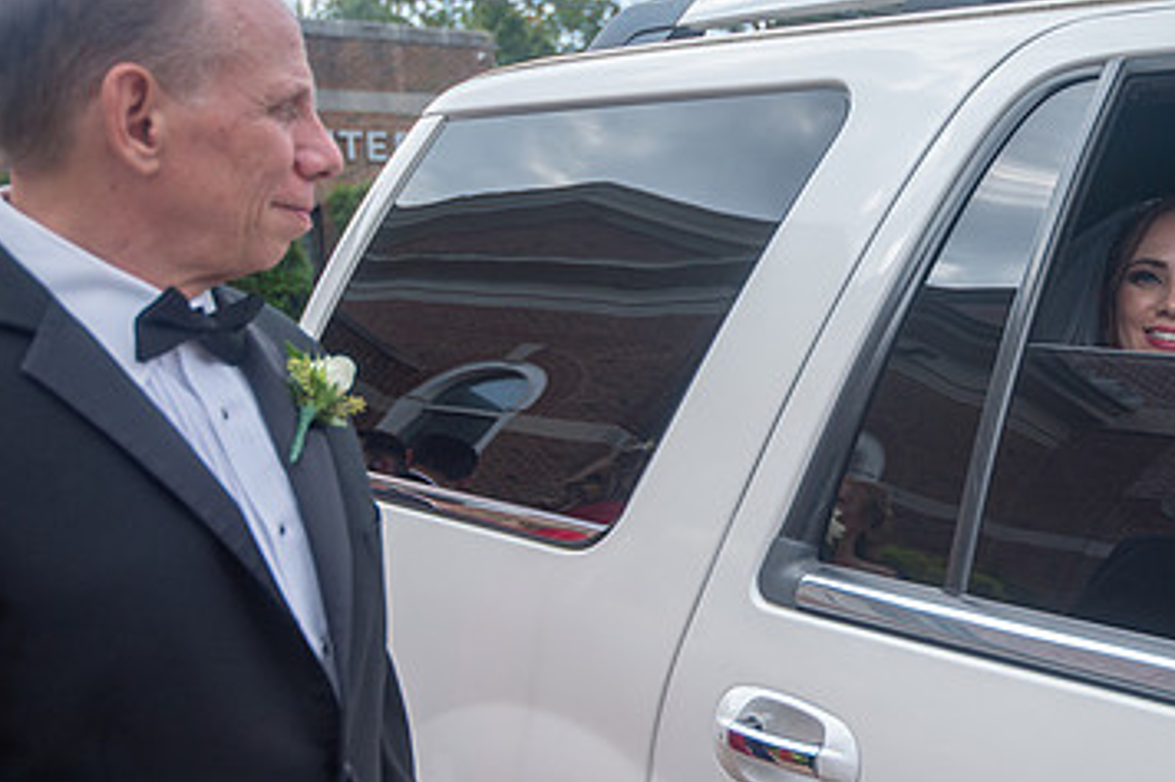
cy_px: 478
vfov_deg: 23.7
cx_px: 931
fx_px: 1859
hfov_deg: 34.1
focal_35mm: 57
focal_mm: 35
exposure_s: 1/1000
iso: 400
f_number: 4
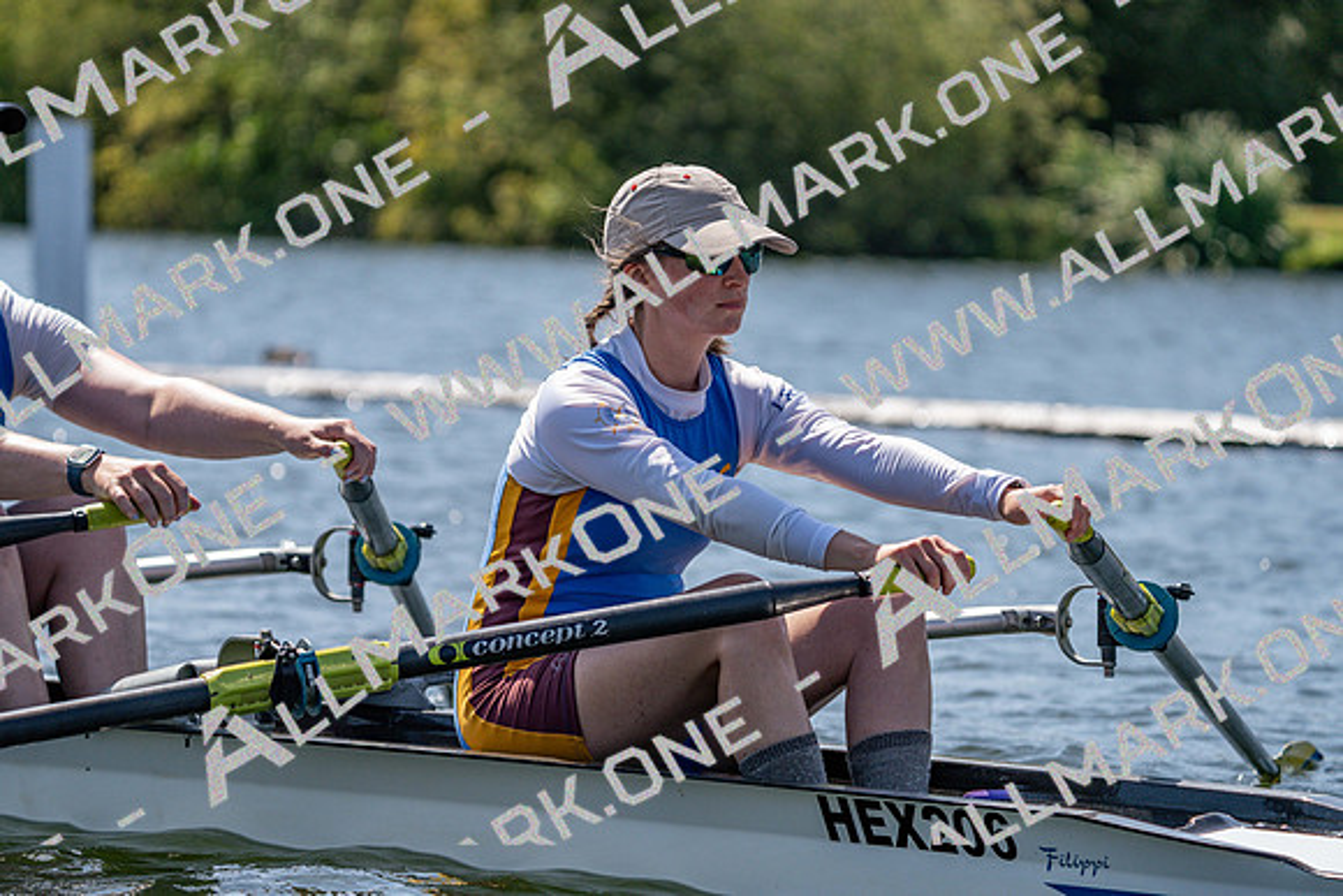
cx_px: 672
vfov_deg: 6.1
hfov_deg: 9.1
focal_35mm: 225
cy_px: 448
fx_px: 8395
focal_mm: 225
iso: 250
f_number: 5.6
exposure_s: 1/2000
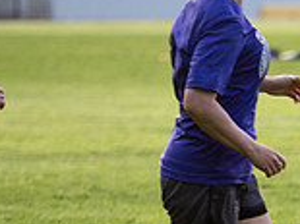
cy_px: 144
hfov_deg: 2.0
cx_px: 521
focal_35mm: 1010
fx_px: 8746
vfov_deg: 1.5
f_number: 2.8
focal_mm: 135
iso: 400
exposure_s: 1/1000
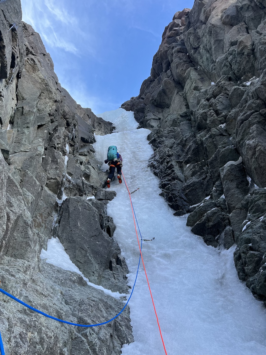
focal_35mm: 26
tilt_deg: +46.9
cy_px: 178
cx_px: 133
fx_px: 266
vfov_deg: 67.3
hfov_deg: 53.1
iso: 50
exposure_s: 1/404
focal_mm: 5.1
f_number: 1.6
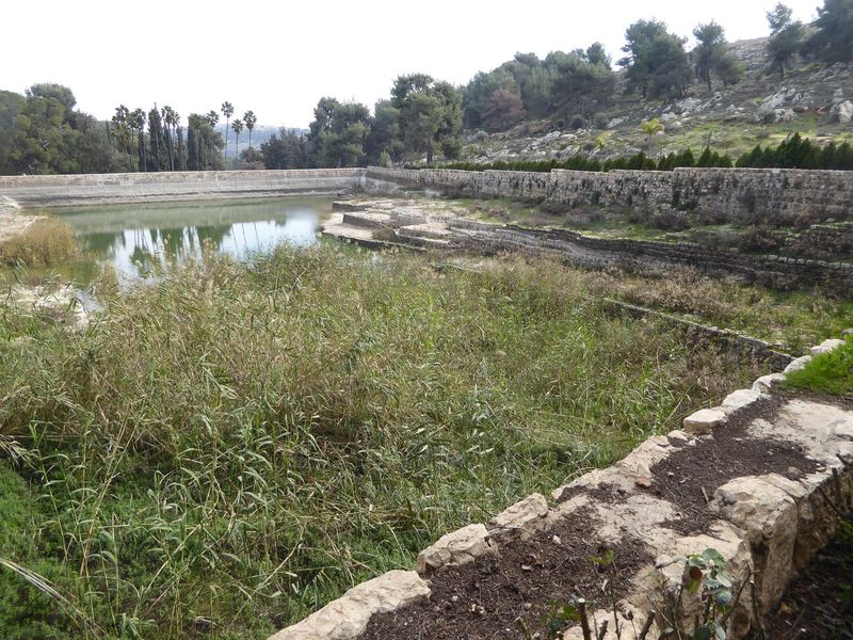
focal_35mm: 25
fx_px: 616
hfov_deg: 69.4
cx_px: 426
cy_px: 320
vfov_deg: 54.9
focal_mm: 4.3
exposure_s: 1/320
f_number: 3.3
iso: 80
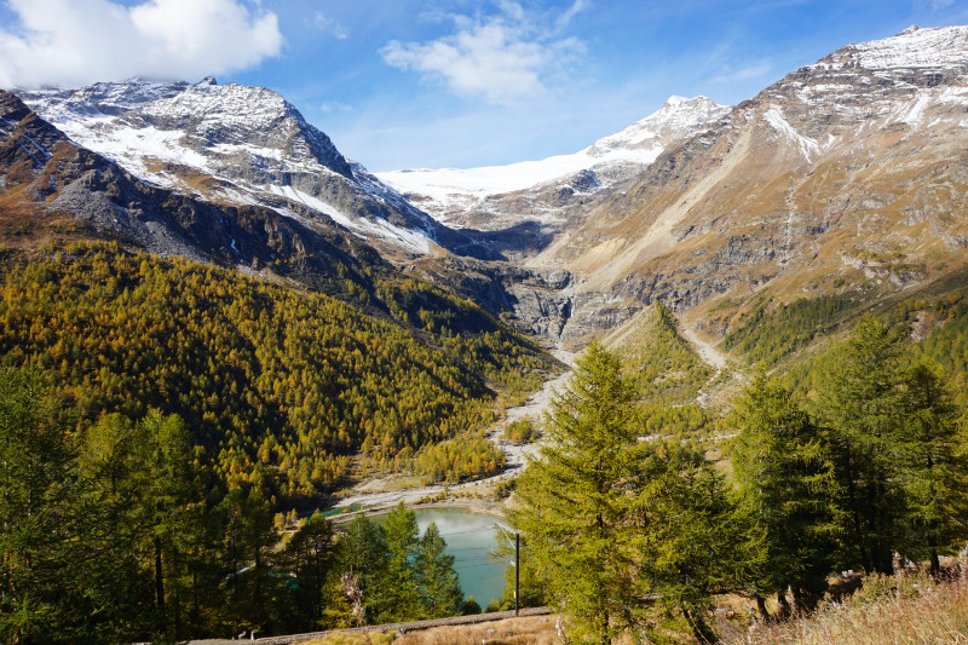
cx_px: 484
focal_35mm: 24
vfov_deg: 53.1
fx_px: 645
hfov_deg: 73.8
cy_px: 322
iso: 100
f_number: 13
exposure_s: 1/80
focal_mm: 16
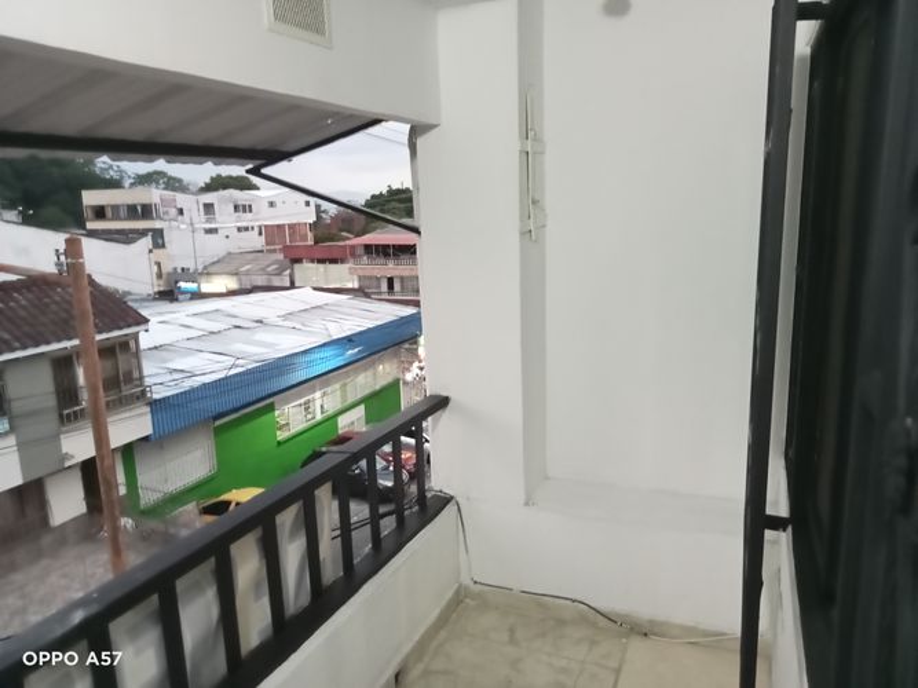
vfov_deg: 49.7
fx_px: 742
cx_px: 459
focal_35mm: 28
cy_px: 344
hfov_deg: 63.5
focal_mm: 3.46
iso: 1347
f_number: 2.2
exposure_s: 1/25
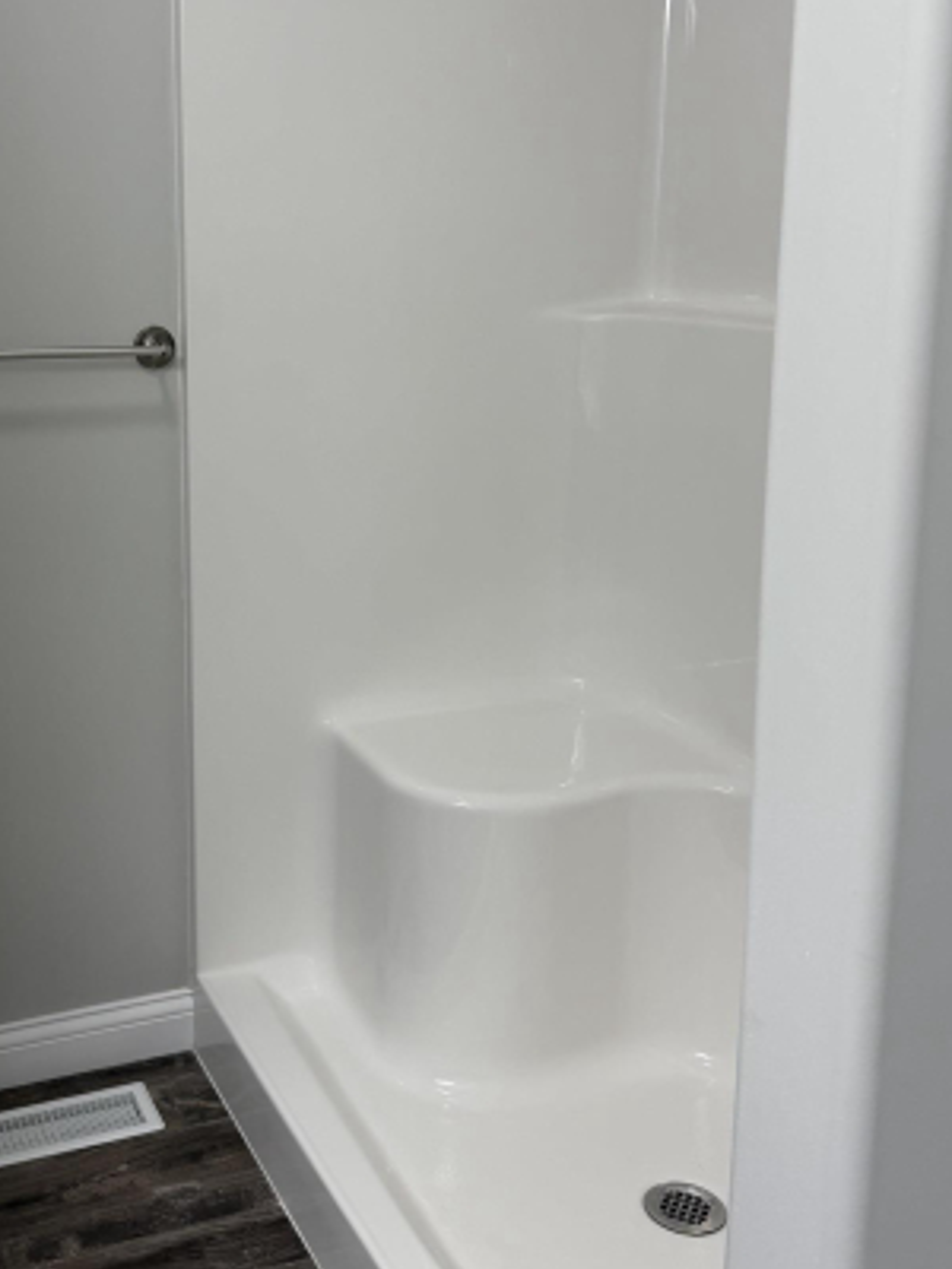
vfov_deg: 46.5
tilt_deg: -10.0
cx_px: 270
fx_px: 1467
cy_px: 509
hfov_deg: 35.4
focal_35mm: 40
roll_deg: +0.2
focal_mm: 6.76
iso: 125
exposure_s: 1/121
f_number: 1.78
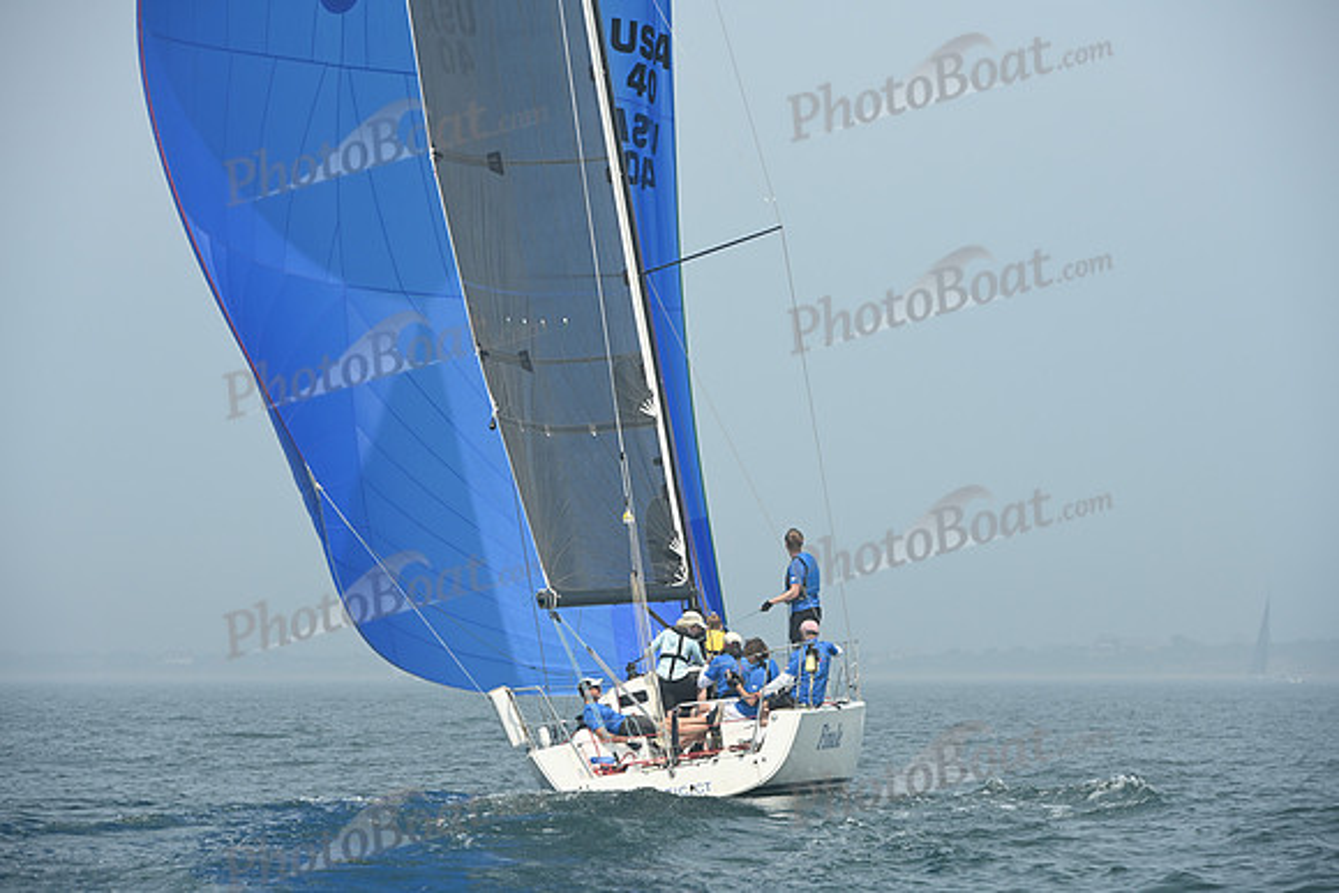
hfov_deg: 12.1
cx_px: 670
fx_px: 6324
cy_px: 446
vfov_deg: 8.1
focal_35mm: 170
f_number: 8
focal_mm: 170
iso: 320
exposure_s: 1/1250
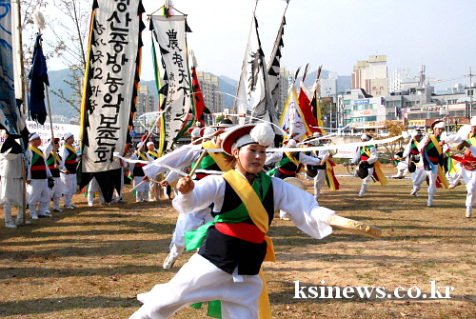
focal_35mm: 44
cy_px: 160
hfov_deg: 44.9
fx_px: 576
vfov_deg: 30.9
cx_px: 238
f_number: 14
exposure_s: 1/800
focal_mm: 29
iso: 1250
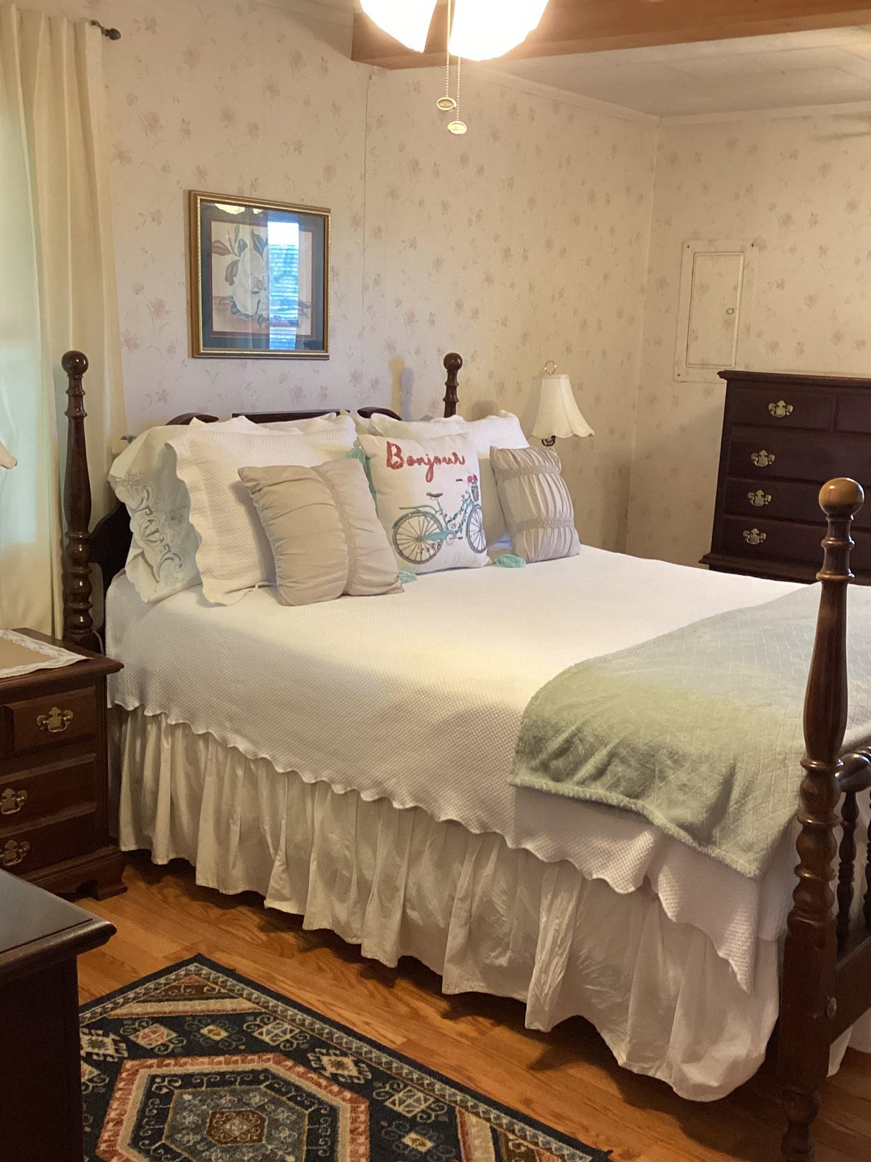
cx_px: 455
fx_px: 1275
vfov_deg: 48.8
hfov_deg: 37.7
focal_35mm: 38
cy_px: 670
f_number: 2.4
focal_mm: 3.3
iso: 250
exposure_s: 1/60
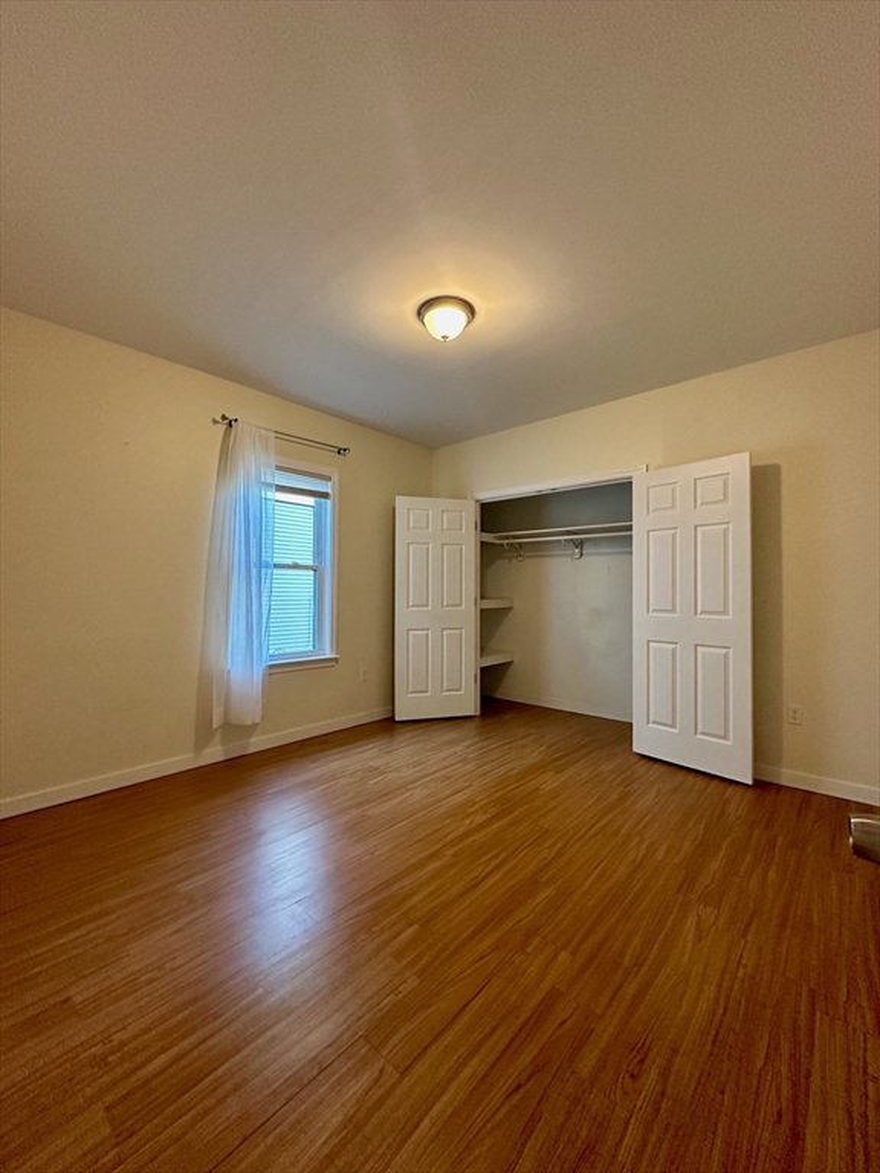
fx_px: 475
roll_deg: -0.9
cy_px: 586
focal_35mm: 14
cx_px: 440
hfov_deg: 85.7
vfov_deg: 102.1
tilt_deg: +1.5
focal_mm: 2.22
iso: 500
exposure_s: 1/60
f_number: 2.2
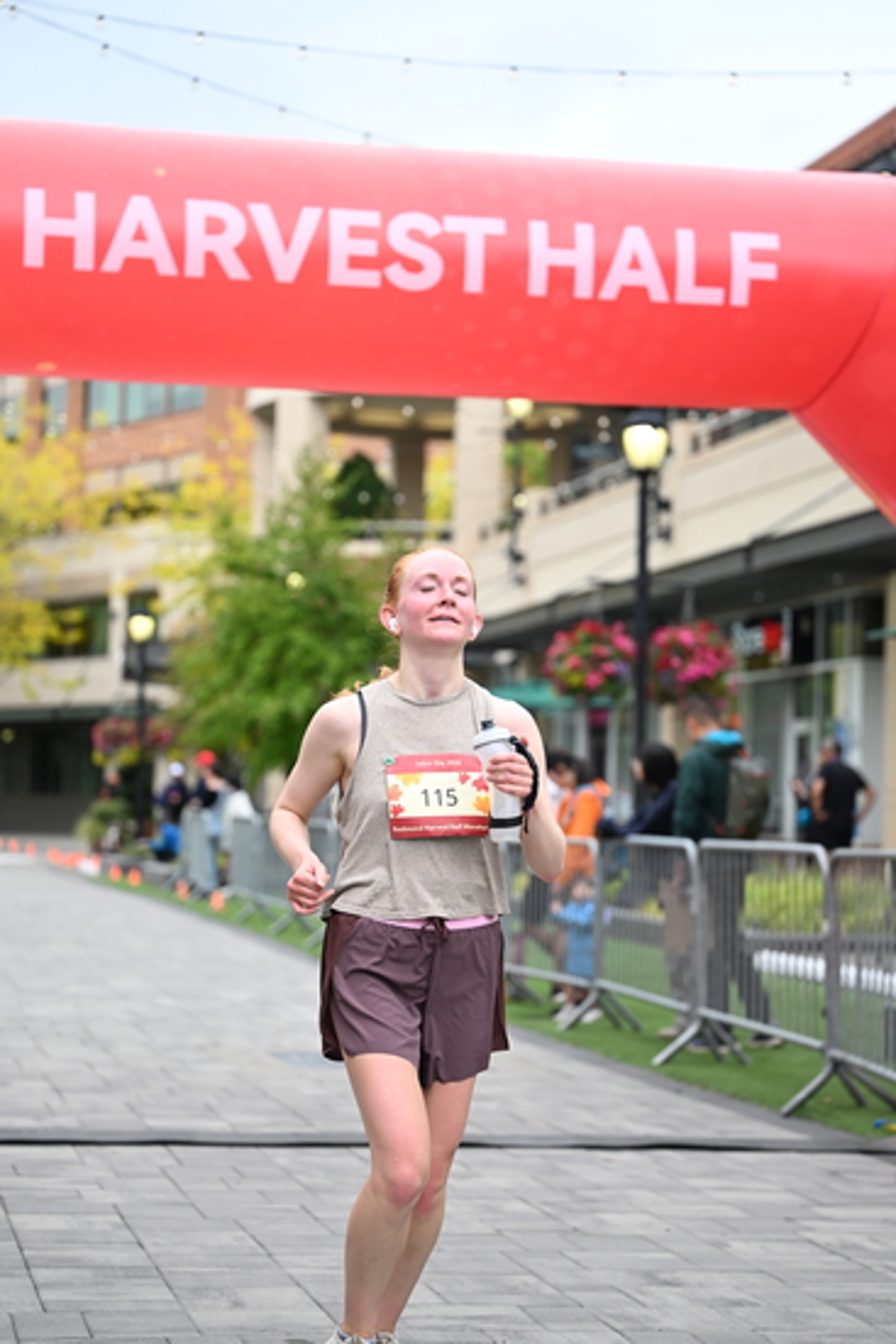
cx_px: 448
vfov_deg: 26.3
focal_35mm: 77
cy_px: 672
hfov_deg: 17.7
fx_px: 2873
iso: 640
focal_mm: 77
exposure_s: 1/2000
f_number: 2.8
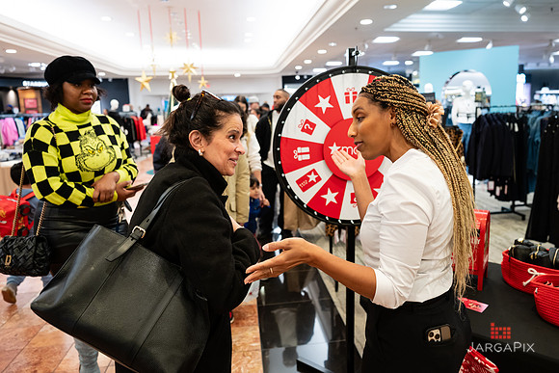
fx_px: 405
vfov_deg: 49.4
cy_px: 173
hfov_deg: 69.2
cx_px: 299
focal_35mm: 26
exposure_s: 1/125
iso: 1250
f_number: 3.2
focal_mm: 24
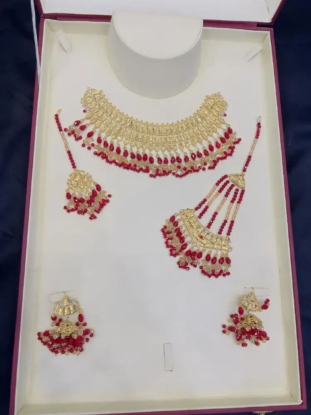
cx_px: 156
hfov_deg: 53.1
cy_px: 208
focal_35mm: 26
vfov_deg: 67.3
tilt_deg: -77.6
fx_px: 311
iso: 50
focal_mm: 5.7
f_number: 1.5
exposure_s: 1/466
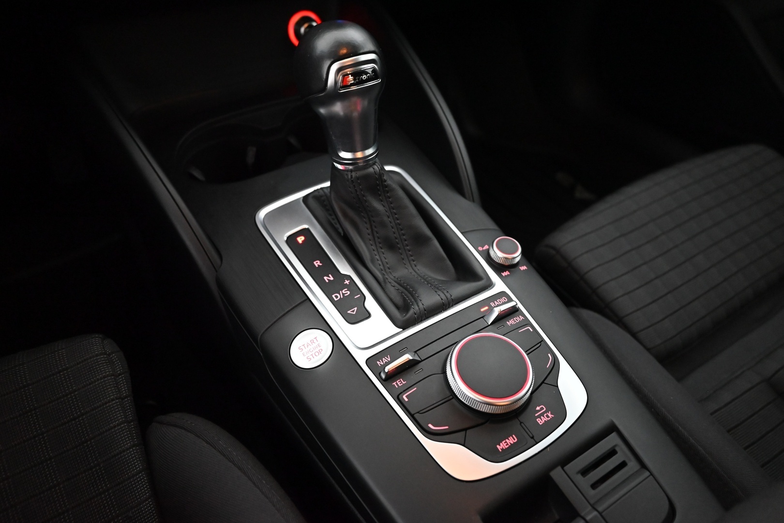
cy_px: 262
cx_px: 392
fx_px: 523
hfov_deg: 73.7
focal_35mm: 24
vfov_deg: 53.1
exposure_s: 1/60
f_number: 4
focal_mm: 24
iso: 7200
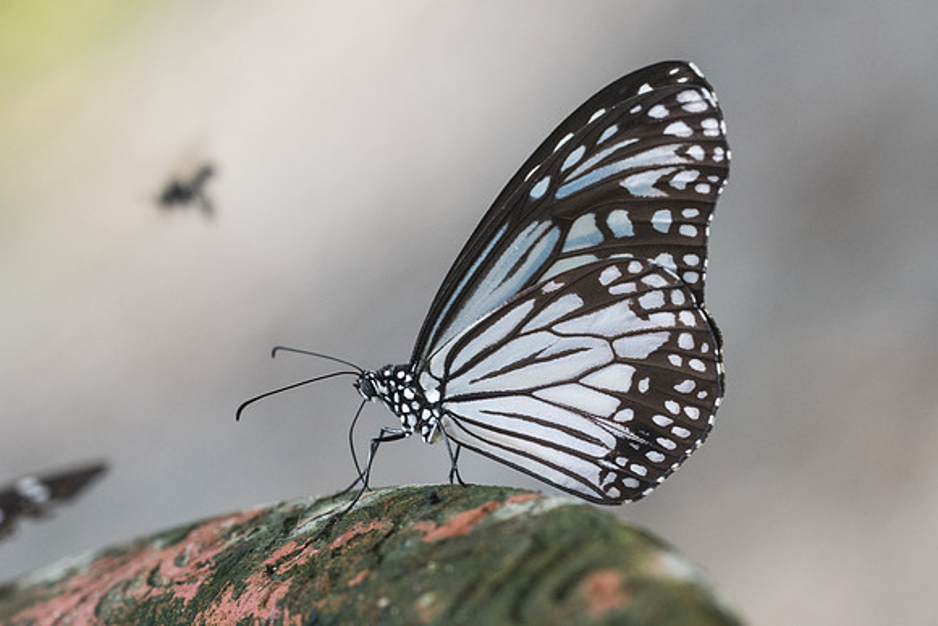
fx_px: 7620
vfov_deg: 4.7
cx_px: 610
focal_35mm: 292
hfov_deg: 7.0
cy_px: 313
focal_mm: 150
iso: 800
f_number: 9
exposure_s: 1/250
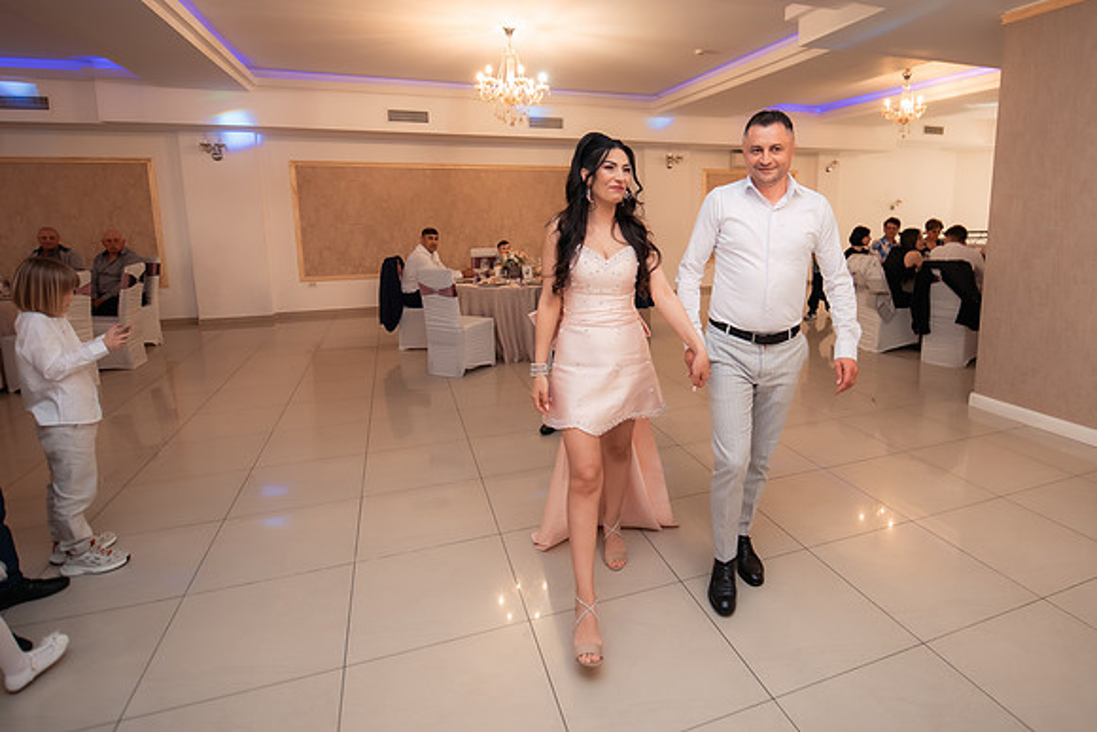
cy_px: 313
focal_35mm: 19
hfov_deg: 88.1
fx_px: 564
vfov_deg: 65.6
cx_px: 609
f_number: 2.8
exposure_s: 1/200
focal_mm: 15
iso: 2000
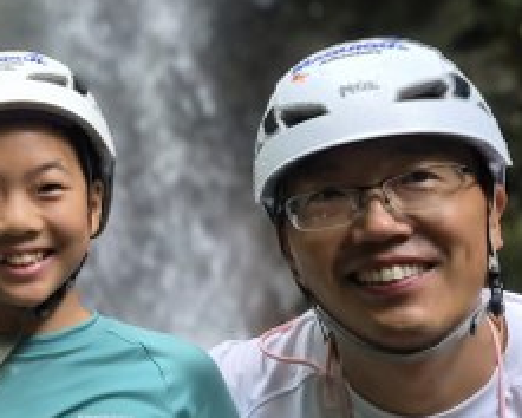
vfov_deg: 23.5
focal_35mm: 65
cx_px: -90
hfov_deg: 26.2
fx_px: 1005
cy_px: 175
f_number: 1.8
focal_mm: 5.4
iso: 400
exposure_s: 1/120
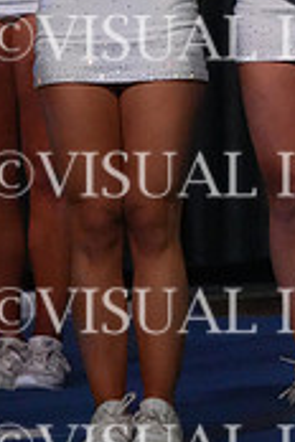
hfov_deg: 1.4
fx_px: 11652
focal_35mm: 948
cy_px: -30
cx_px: 477
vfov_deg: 2.2
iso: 16000
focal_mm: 285
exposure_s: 1/1250
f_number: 5.6
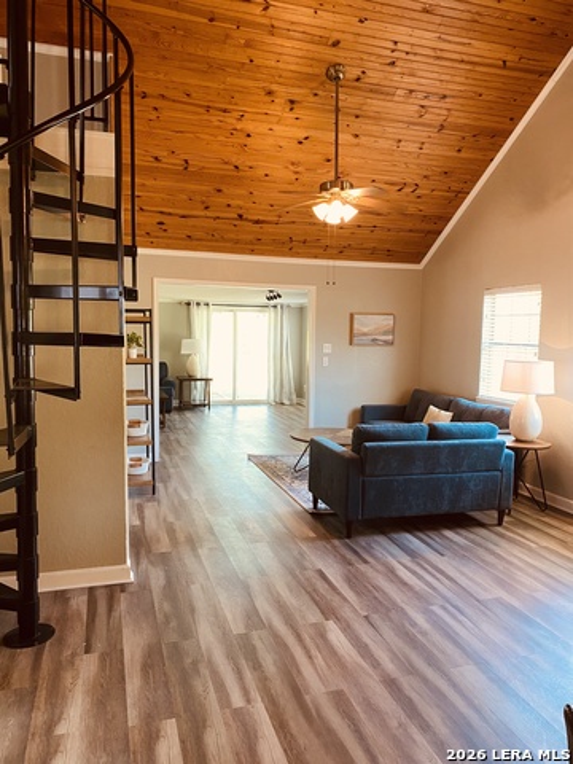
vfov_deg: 67.3
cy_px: 382
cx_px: 286
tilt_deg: -4.2
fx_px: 574
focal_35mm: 26
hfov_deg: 53.1
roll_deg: -1.2
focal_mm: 4.25
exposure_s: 1/60
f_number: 1.8
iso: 250
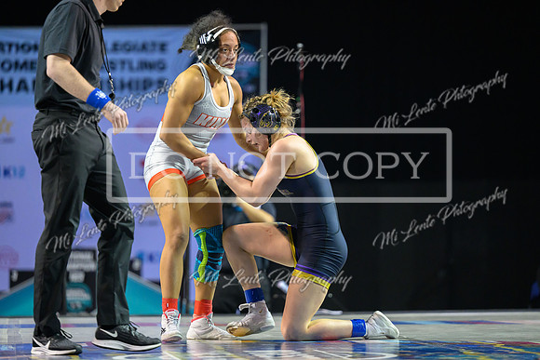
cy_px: 189
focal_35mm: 148
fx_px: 2220
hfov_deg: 13.9
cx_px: 285
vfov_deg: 9.3
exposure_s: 1/1000
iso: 5000
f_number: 2.8
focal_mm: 140
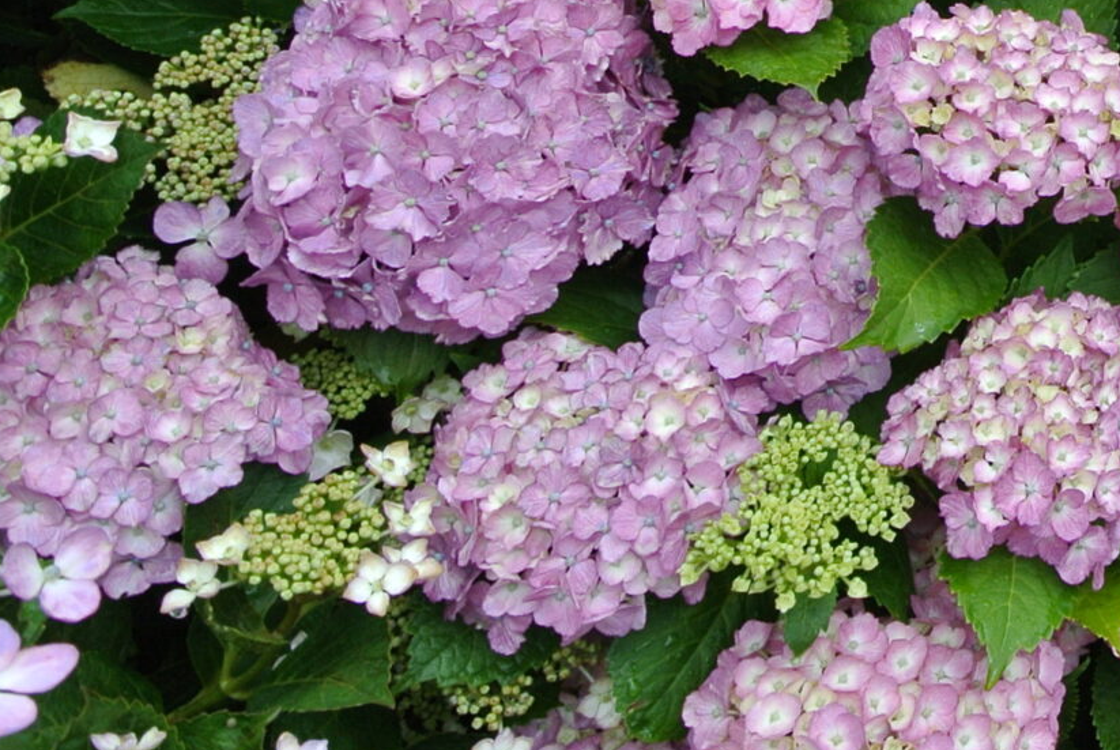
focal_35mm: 56
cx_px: 1655
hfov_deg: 26.4
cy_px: -199
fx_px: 1744
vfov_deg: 22.0
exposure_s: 1/500
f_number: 5.6
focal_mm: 6.7
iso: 100
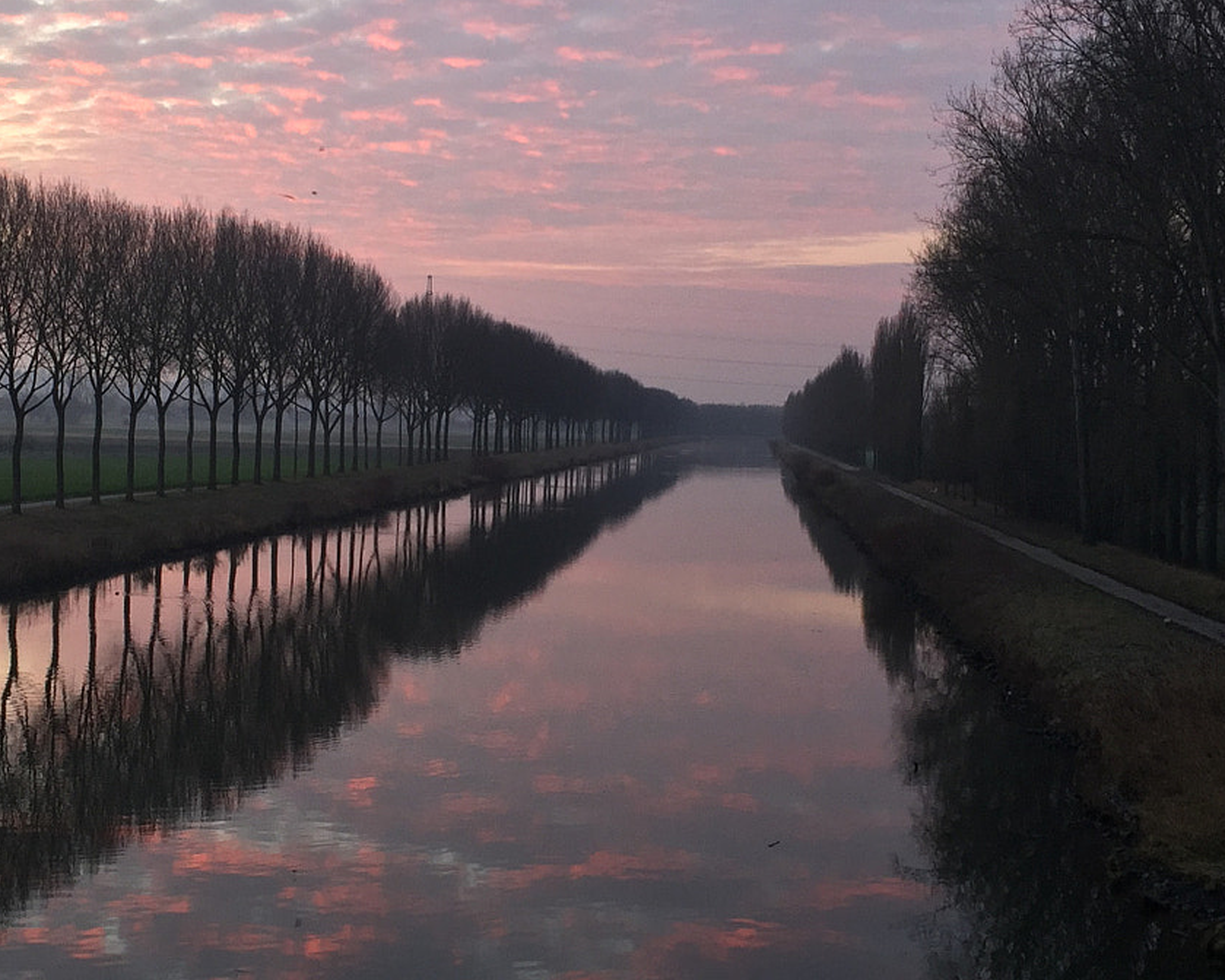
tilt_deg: -1.5
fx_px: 1958
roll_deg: -1.5
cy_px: 501
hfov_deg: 34.7
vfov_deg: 28.1
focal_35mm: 54
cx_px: 530
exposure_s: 1/33
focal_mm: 4.15
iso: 50
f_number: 2.2
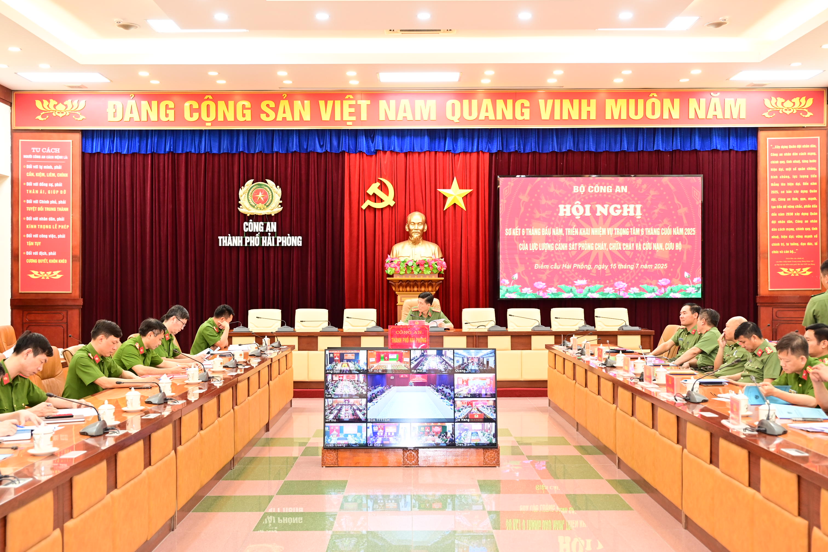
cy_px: 276
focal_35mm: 39
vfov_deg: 34.2
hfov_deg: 49.6
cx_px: 414
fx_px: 897
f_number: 4
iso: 2000
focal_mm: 39
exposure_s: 1/100
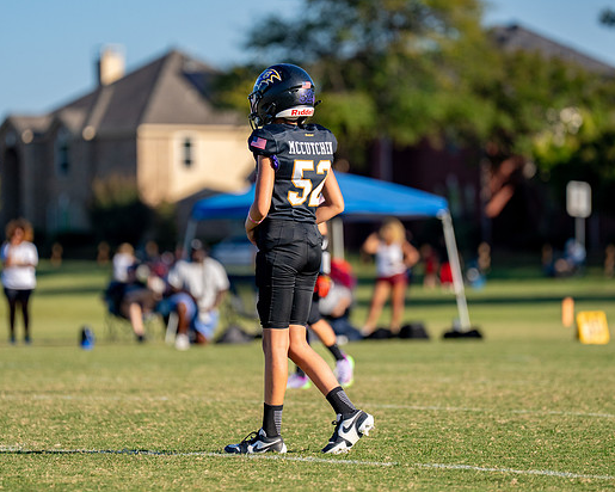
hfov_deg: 6.7
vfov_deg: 5.4
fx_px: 5224
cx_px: 299
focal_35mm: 287
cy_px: 211
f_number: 2.8
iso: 160
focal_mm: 200
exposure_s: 1/4000
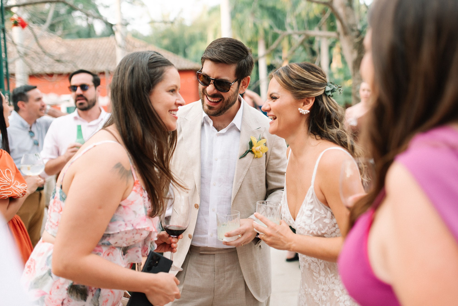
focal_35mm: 39
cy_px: 137
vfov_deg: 34.6
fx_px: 491
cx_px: 252
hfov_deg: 49.9
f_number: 2
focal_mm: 35
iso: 400
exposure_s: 1/800
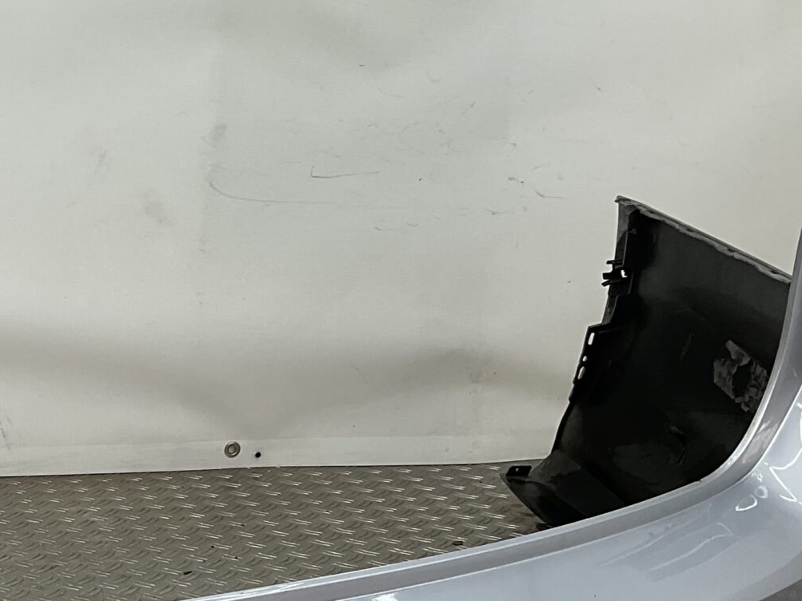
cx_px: -98
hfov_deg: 24.4
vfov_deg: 19.3
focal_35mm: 74
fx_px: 1714
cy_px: 611
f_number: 1.8
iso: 16
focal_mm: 3
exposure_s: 1/135
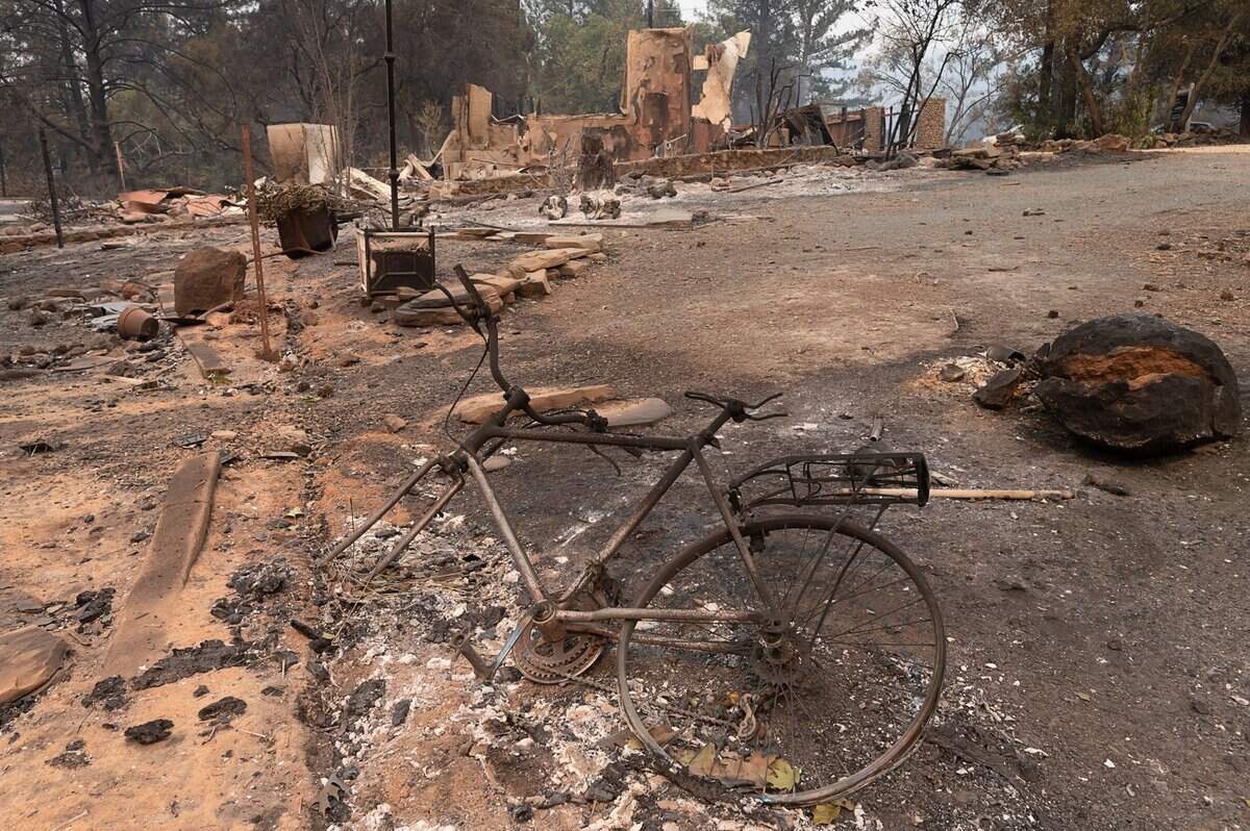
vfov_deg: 49.5
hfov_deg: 69.4
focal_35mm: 26
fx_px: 902
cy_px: 416
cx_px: 625
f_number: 13
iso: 400
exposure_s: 1/160
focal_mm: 26
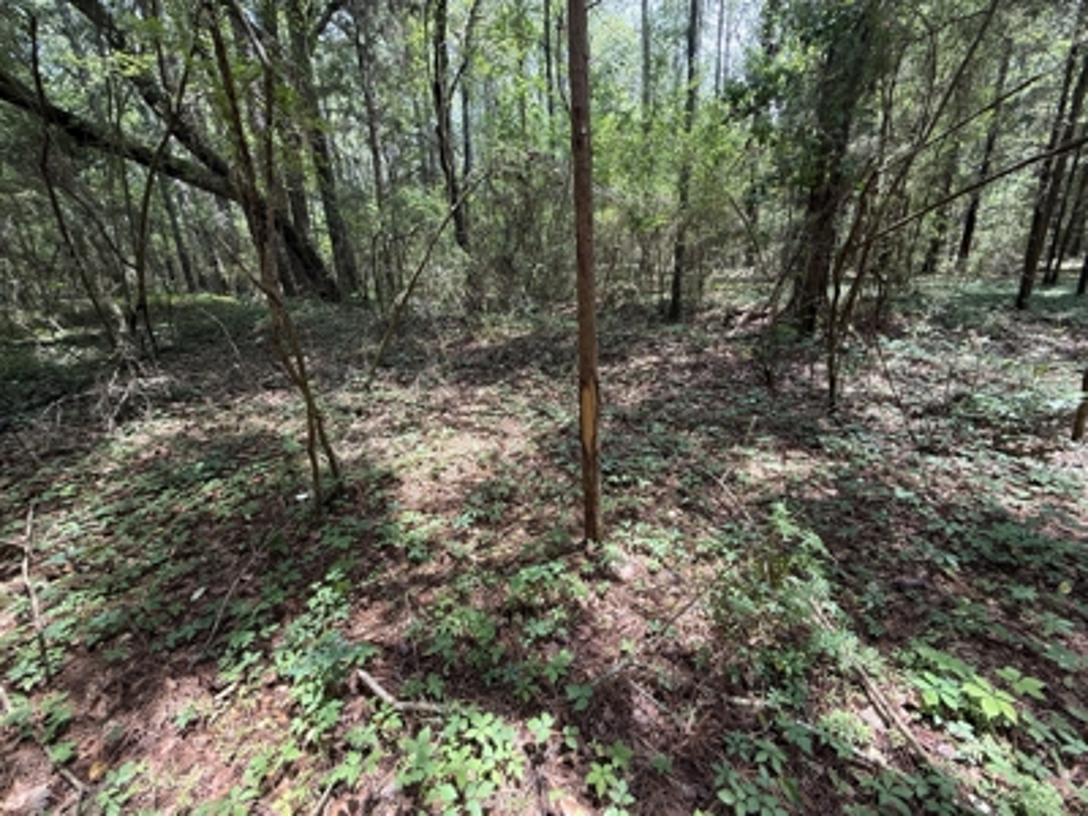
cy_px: 408
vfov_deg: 85.7
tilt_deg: -16.9
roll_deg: +3.7
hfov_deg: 102.1
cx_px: 544
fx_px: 440
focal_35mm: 14
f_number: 2.2
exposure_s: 1/99
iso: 64
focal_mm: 2.22
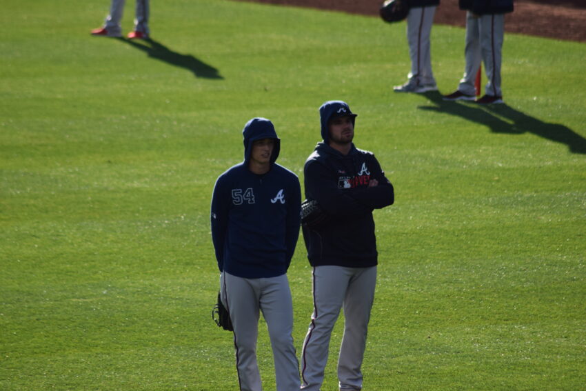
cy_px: 196
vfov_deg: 3.1
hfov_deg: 4.6
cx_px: 293
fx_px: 7326
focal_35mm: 450
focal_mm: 300
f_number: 5.6
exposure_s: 1/1250
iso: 400
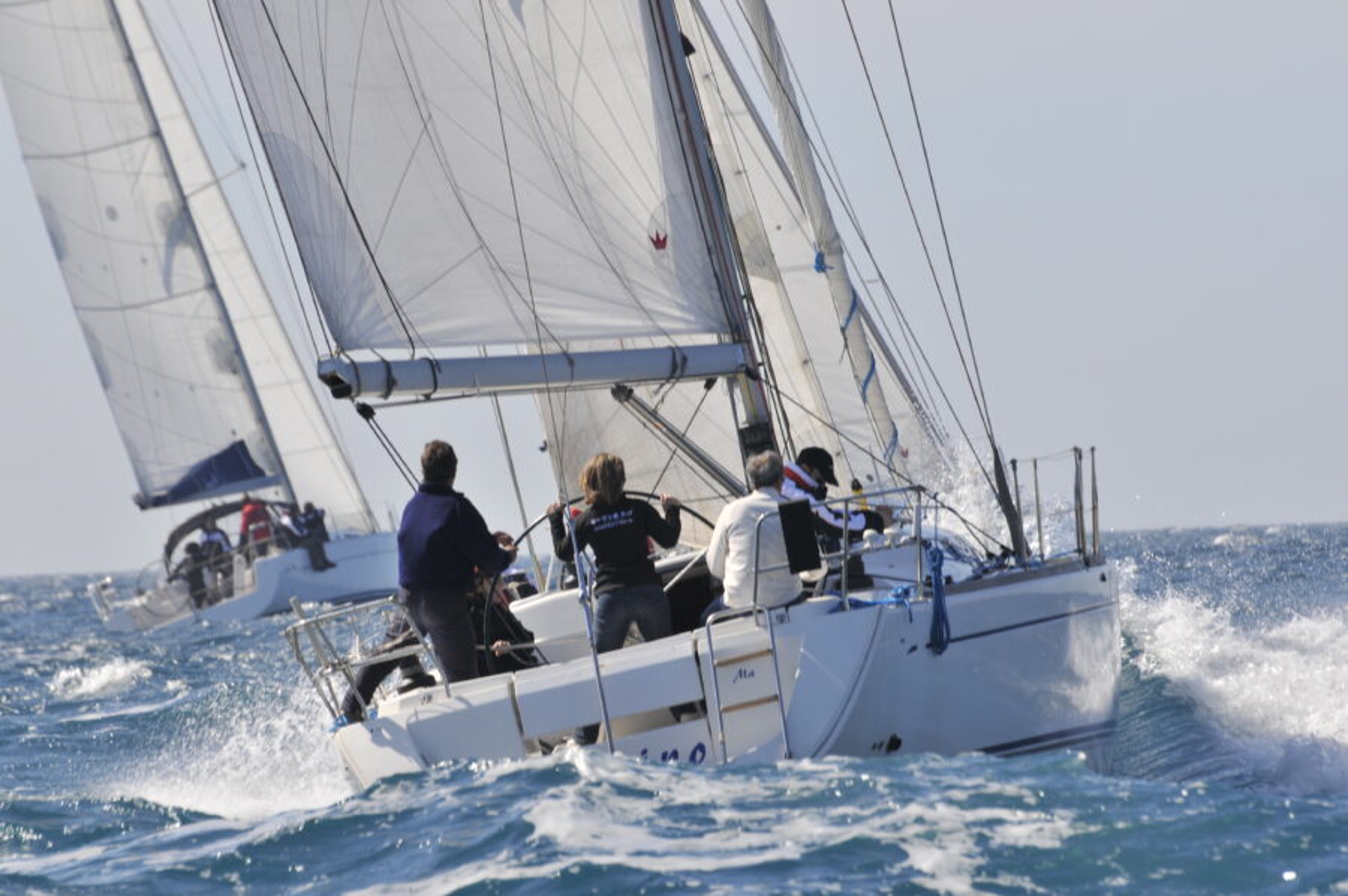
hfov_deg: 4.6
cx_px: 674
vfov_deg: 3.0
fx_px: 16831
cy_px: 448
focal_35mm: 450
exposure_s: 1/500
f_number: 11
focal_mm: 300
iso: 250
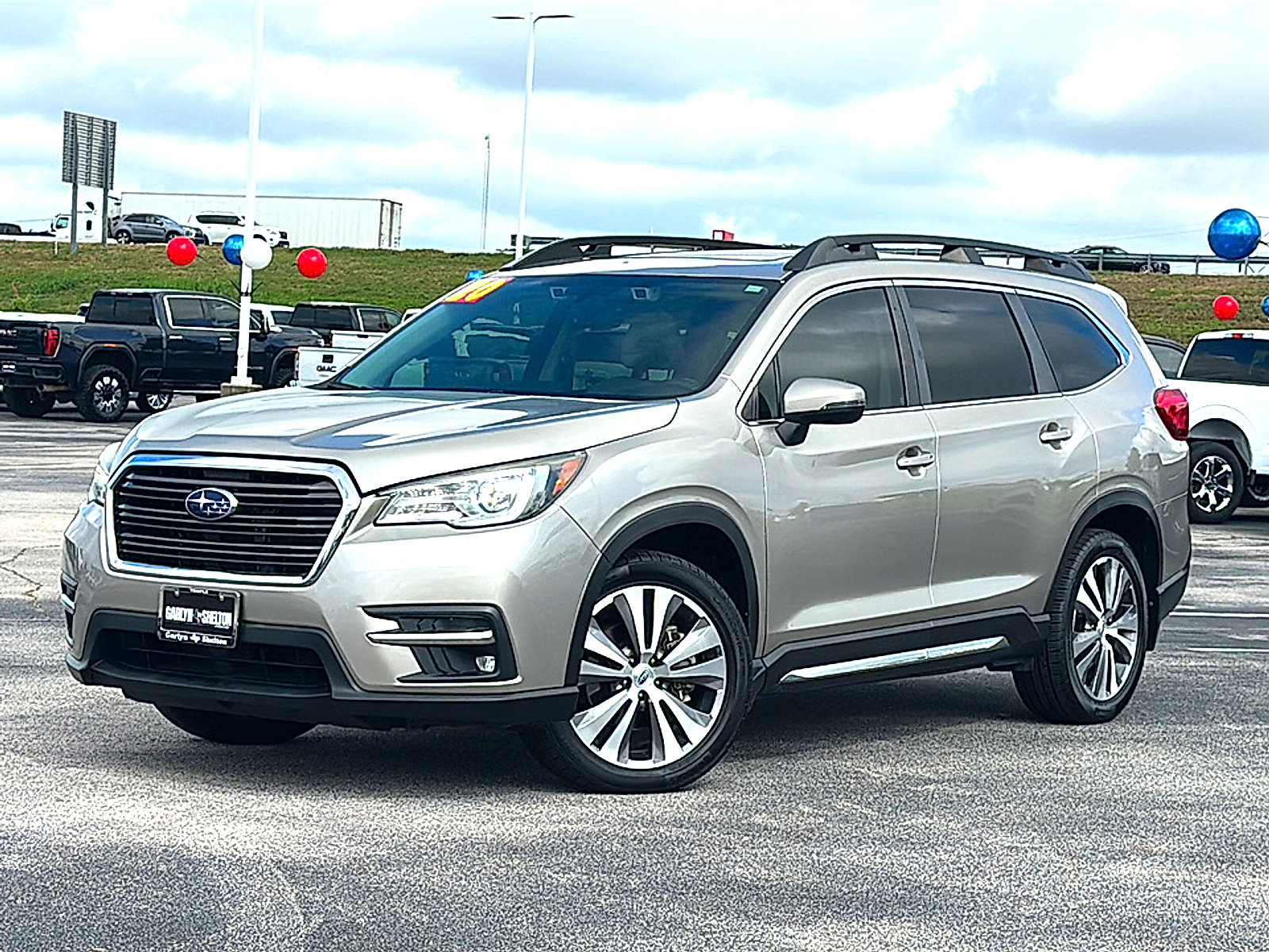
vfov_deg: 22.3
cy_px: 476
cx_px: 634
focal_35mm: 66
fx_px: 2420
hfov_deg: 29.4
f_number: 1.78
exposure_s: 1/3623
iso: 64
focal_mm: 6.86
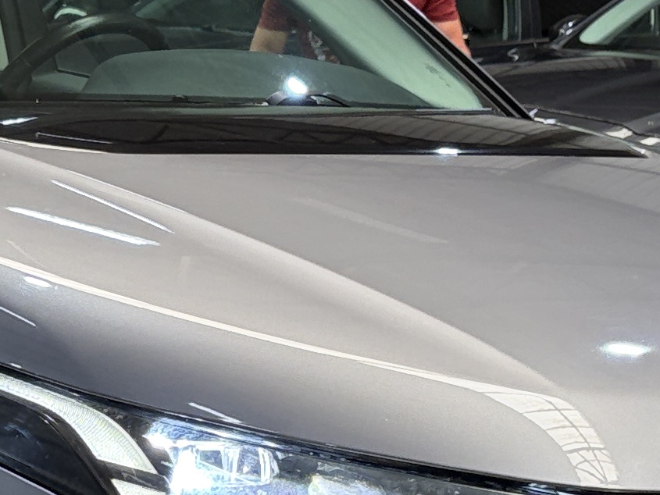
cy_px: 449
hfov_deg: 15.6
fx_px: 2365
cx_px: -12
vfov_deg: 11.9
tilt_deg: -6.8
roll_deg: -4.1
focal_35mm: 124
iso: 100
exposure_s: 1/100
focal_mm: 5.96
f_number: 1.6
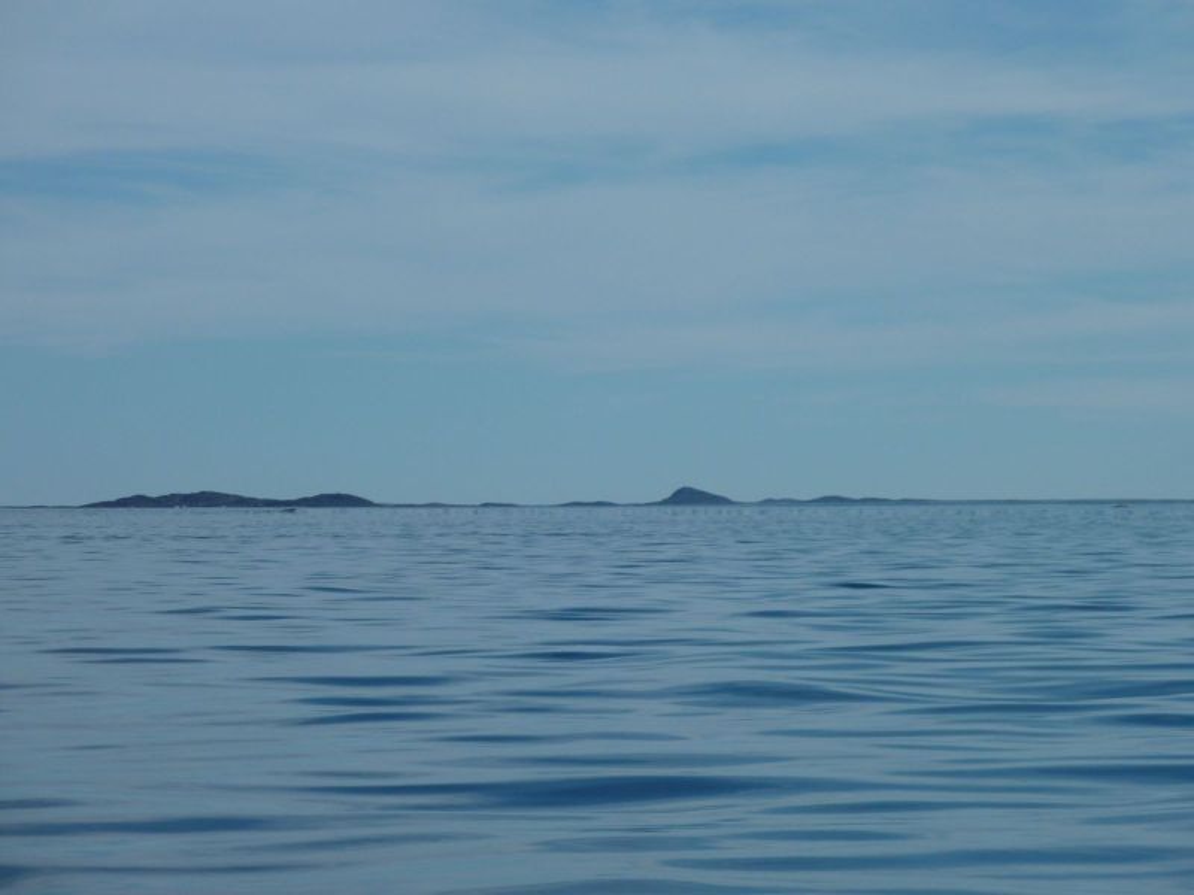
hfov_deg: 12.5
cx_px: 597
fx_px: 5450
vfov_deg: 9.4
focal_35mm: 158
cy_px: 448
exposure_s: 1/1000
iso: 80
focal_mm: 25.9
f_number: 5.6
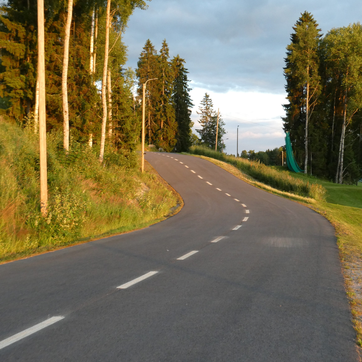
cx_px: 192
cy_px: 182
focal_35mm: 41
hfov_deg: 40.9
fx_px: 485
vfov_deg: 40.9
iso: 250
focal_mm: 5.4
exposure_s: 1/100
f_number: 3.5
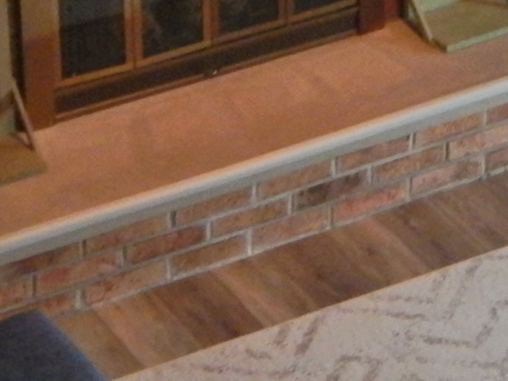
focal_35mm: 186
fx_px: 2730
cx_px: 746
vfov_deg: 7.9
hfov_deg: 10.3
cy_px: -32
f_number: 3.4
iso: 400
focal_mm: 6.8
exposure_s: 1/25
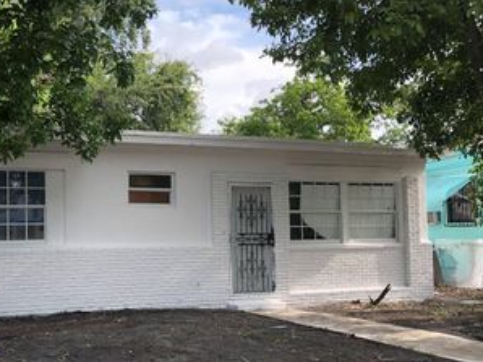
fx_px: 655
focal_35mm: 47
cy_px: 199
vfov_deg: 30.8
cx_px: 125
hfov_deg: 39.4
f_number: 1.8
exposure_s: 1/352
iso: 20
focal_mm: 4
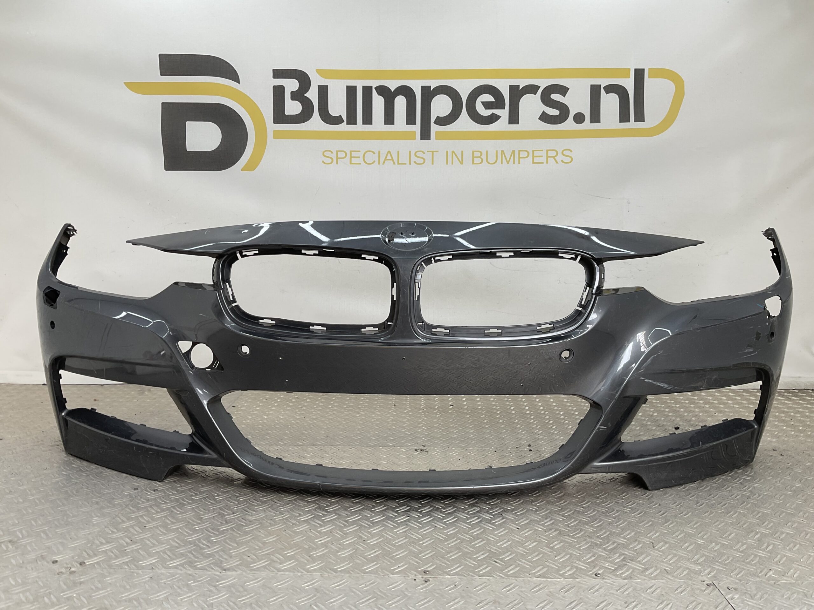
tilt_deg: -8.3
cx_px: 407
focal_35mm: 29
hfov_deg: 61.7
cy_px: 305
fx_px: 682
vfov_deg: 48.2
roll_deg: -0.8
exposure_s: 1/149
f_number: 1.8
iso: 16
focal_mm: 3
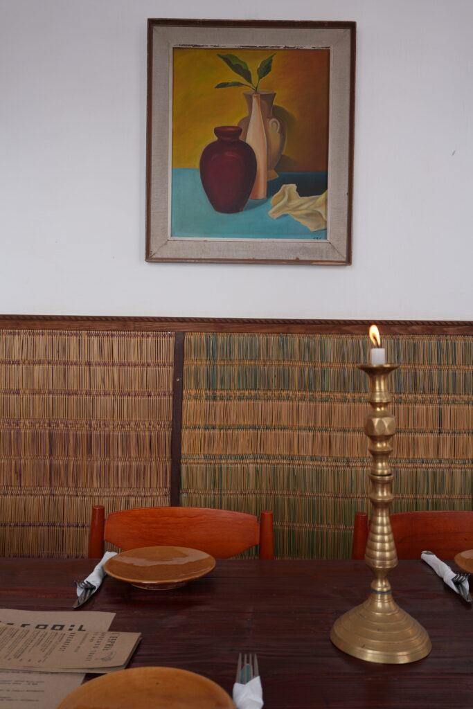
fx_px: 650
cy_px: 354
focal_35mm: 33
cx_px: 236
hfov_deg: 40.0
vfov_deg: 57.2
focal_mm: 22
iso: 100
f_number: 5
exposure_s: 1/100
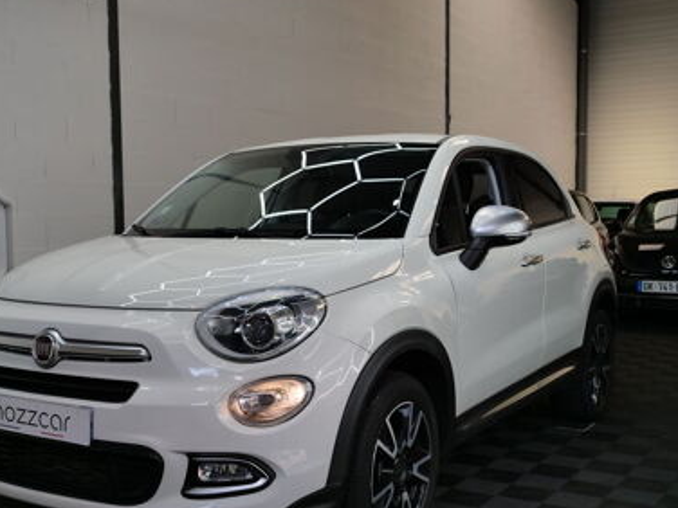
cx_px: 278
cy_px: 303
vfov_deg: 31.4
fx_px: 901
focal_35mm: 46
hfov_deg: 41.1
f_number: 3.2
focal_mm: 18
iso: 200
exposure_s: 1/125
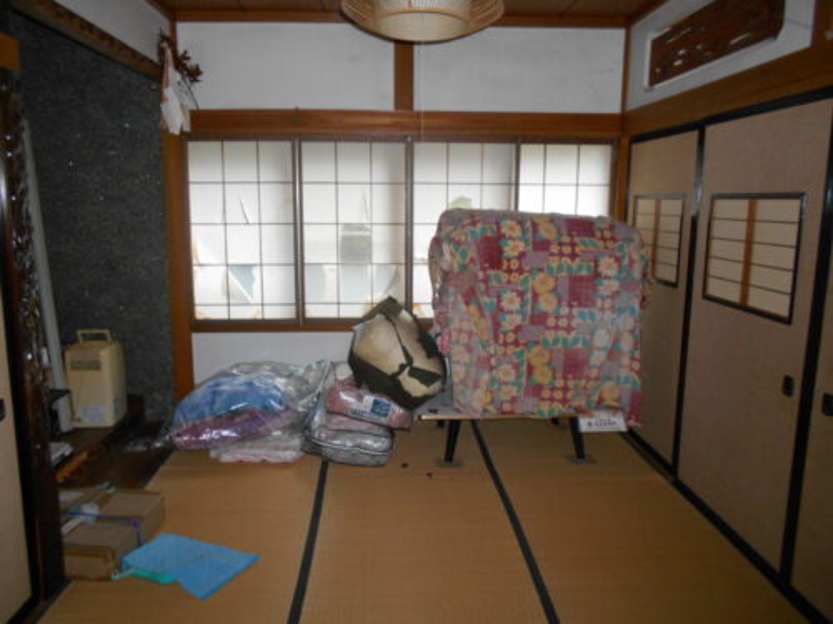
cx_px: 416
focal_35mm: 26
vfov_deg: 53.1
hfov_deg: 67.3
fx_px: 626
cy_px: 312
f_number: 3.2
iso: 320
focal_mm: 4.6
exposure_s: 1/25
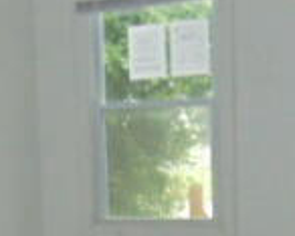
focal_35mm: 107
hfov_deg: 17.9
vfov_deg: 13.6
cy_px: 351
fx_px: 935
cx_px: 121
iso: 200
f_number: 3
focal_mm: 4.5
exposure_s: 1/30
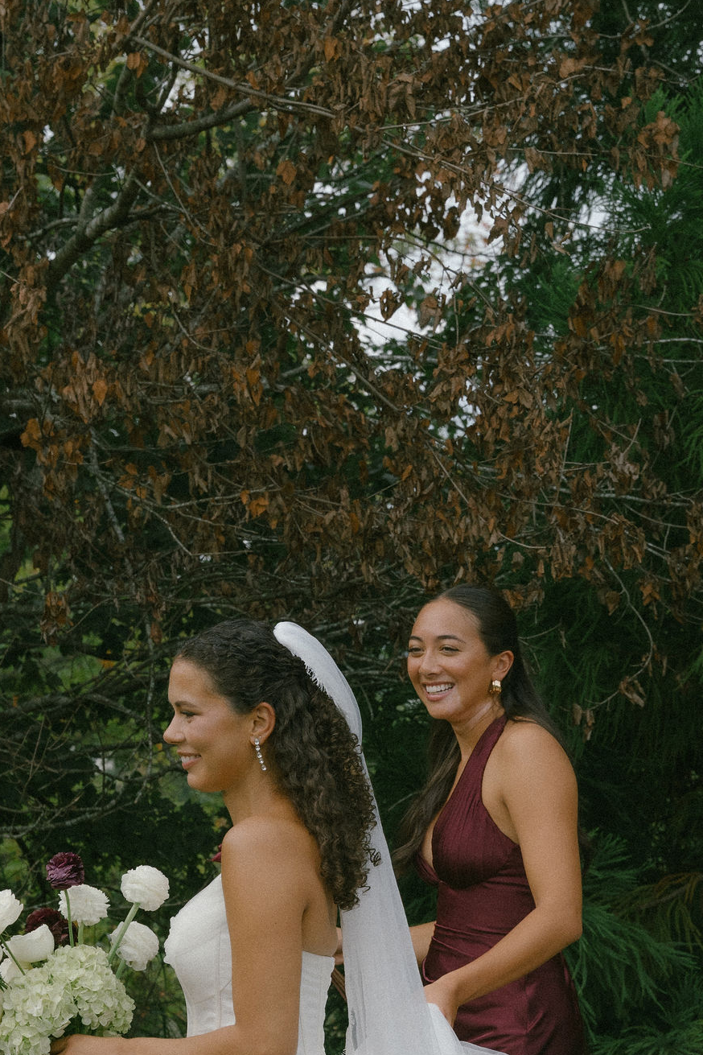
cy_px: 981
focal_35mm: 137
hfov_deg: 9.9
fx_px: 4013
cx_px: 697
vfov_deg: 14.8
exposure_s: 1/800
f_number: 5.6
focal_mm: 49.9
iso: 160
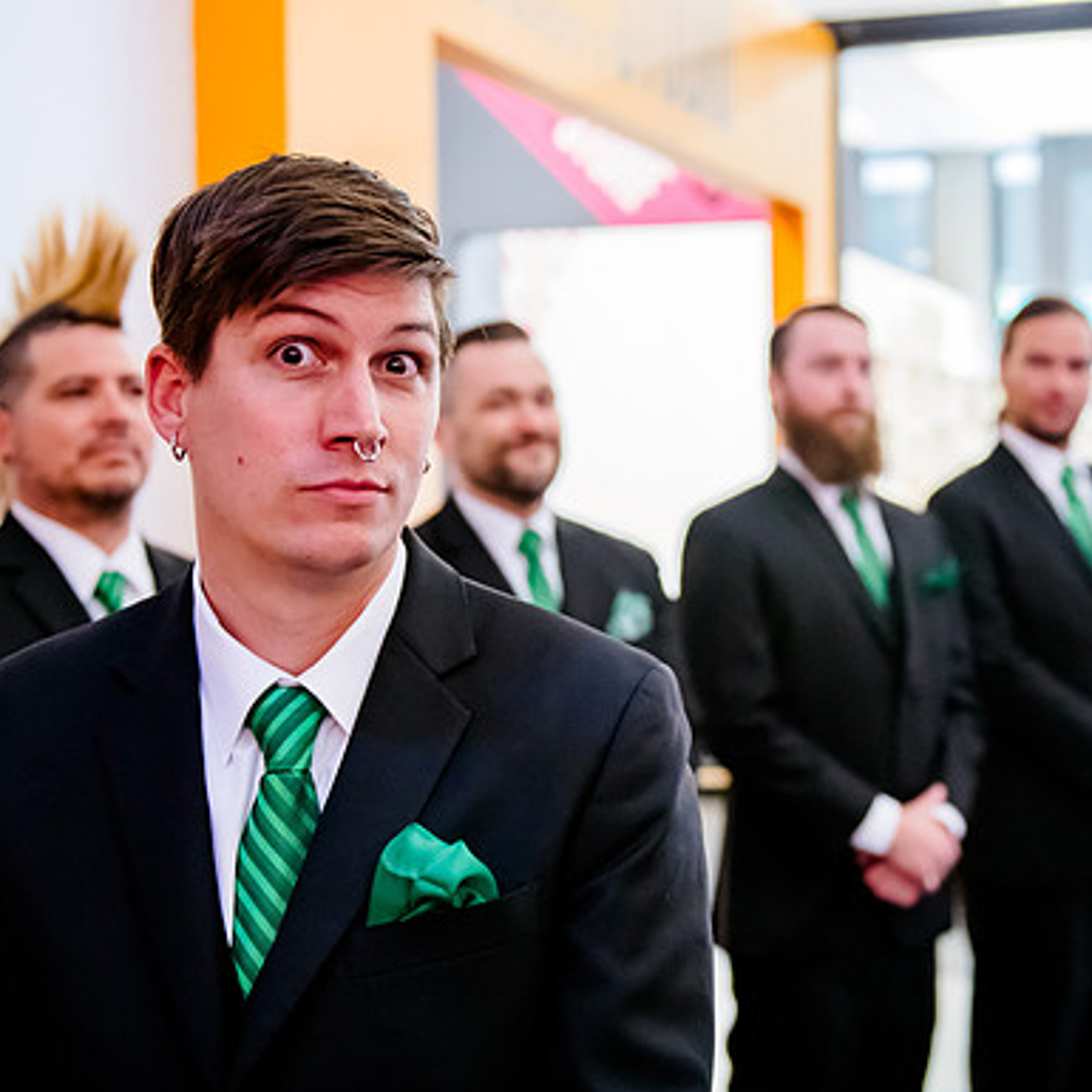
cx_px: 754
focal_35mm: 62
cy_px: 471
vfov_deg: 27.7
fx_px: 2213
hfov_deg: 27.5
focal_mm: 40
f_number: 2.8
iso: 4000
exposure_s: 1/125
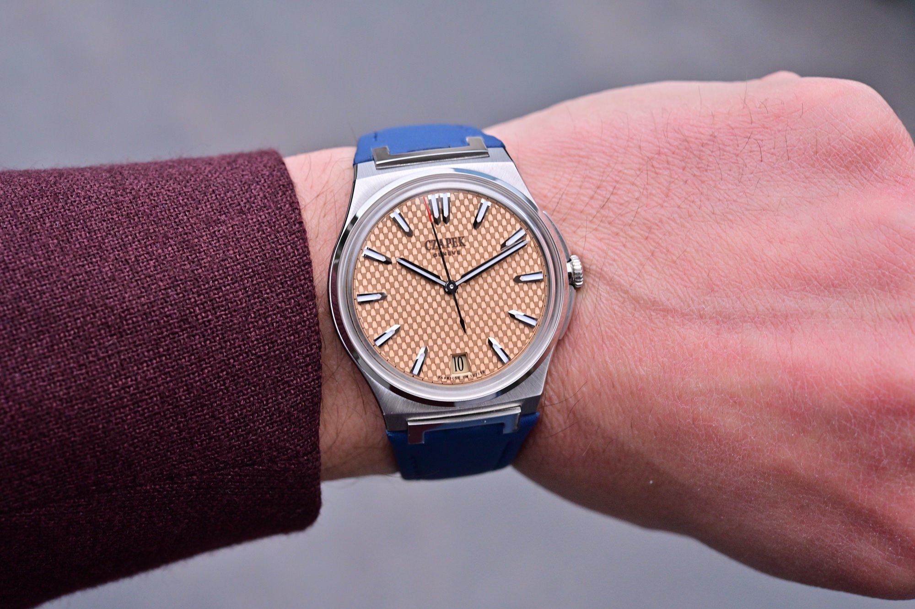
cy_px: 304
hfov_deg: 33.4
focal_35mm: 60
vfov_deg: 22.6
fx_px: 1524
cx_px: 458
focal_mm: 60
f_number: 9
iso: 1250
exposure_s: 1/100
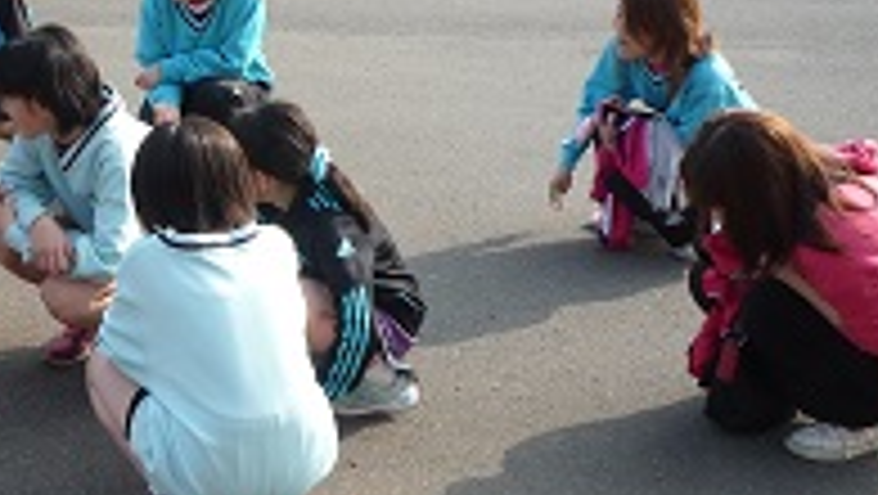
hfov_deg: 39.0
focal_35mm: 51
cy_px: 238
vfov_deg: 23.5
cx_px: 173
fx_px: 1188
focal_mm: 4.4
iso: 100
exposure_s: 1/500
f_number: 2.8
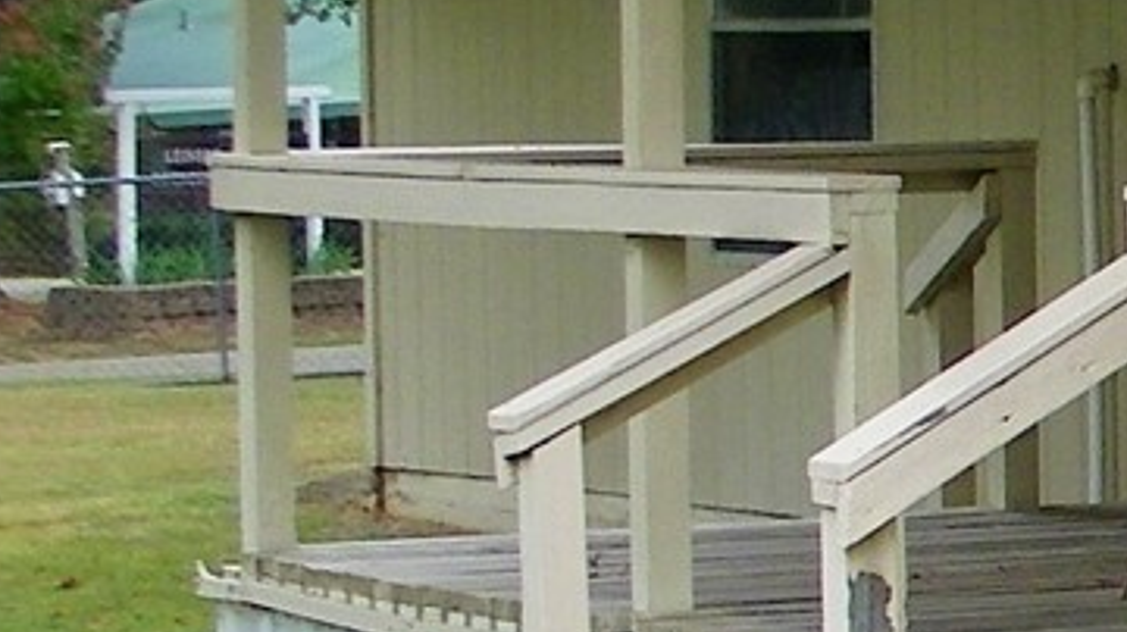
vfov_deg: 5.5
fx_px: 6600
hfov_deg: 9.0
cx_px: 2454
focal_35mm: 221
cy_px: 426
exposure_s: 1/200
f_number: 3.7
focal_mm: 6.7
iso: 80
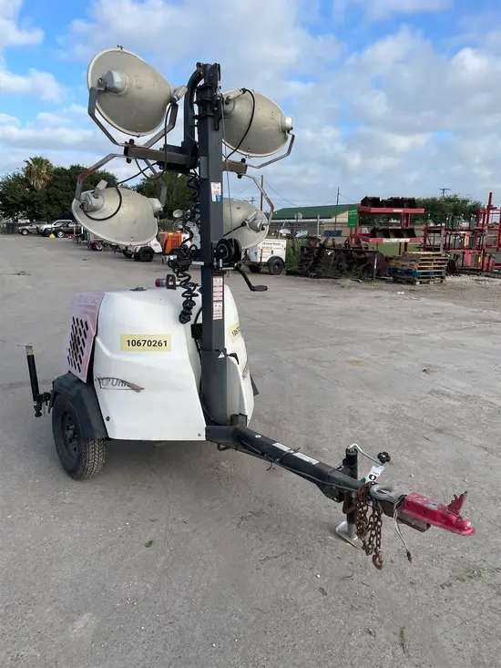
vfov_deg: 67.3
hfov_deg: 53.1
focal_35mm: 26
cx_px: 250
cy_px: 334
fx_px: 502
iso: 32
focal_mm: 4.2
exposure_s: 1/2398
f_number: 1.6
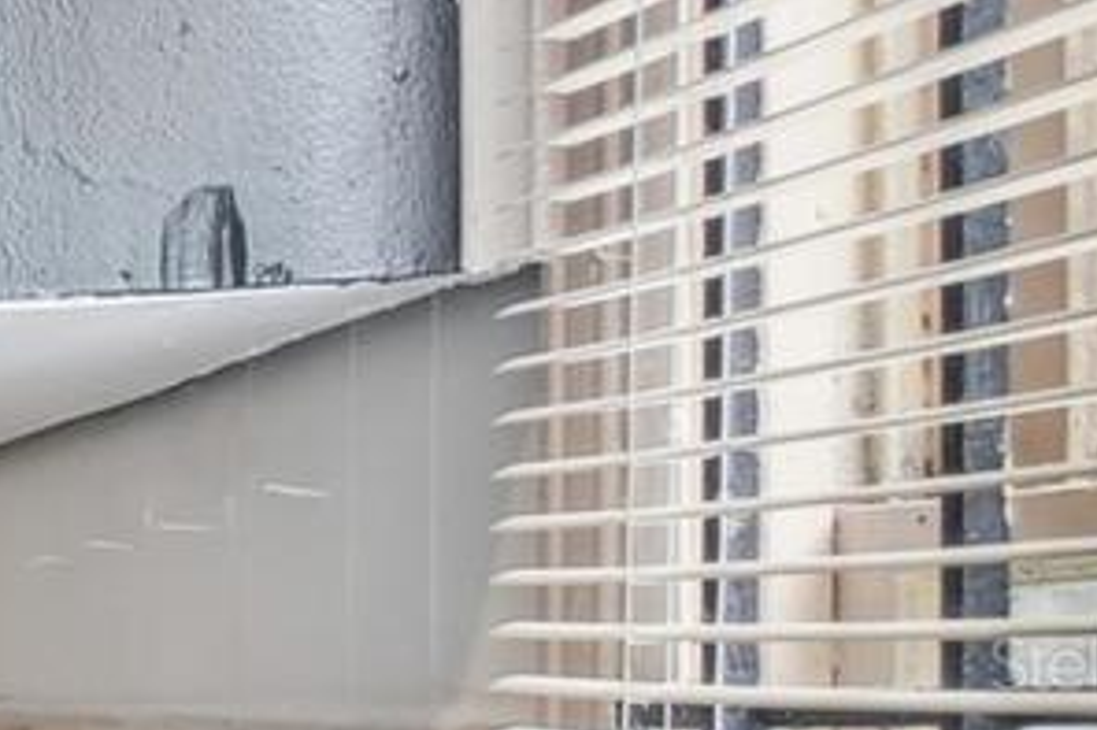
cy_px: 663
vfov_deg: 16.6
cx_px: -1646
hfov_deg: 14.3
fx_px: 2467
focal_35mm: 81
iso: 100
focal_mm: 10
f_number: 7.1
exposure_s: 1/2.5
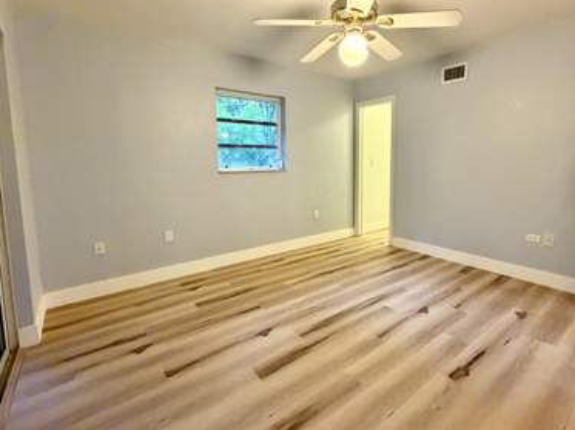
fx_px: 299
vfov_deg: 71.3
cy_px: 190
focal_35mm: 18
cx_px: 319
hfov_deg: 87.5
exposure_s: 1/60
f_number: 2.2
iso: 800
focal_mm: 2.22
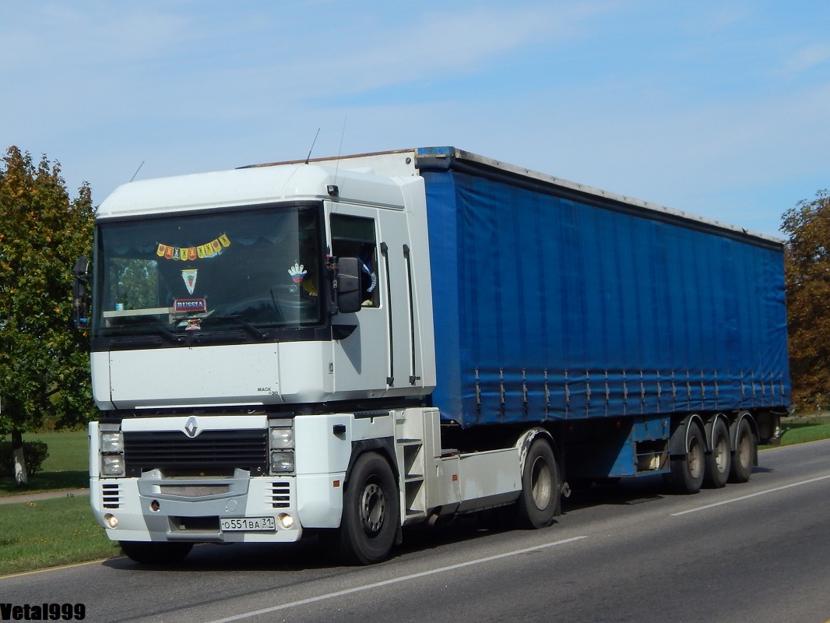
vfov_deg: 26.6
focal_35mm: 55
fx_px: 1319
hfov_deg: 34.9
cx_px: 415
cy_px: 312
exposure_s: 1/1500
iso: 125
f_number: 3.8
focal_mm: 9.7
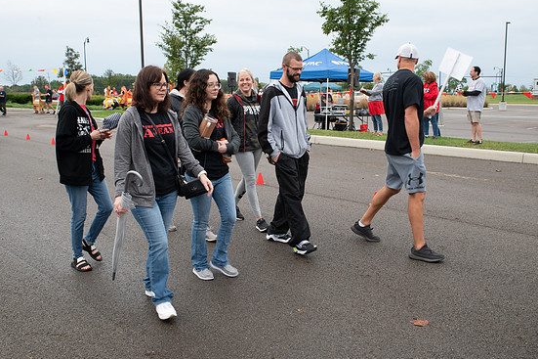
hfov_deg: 51.9
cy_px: 177
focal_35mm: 37
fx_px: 553
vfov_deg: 35.9
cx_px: 285
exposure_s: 1/200
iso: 640
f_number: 10
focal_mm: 31
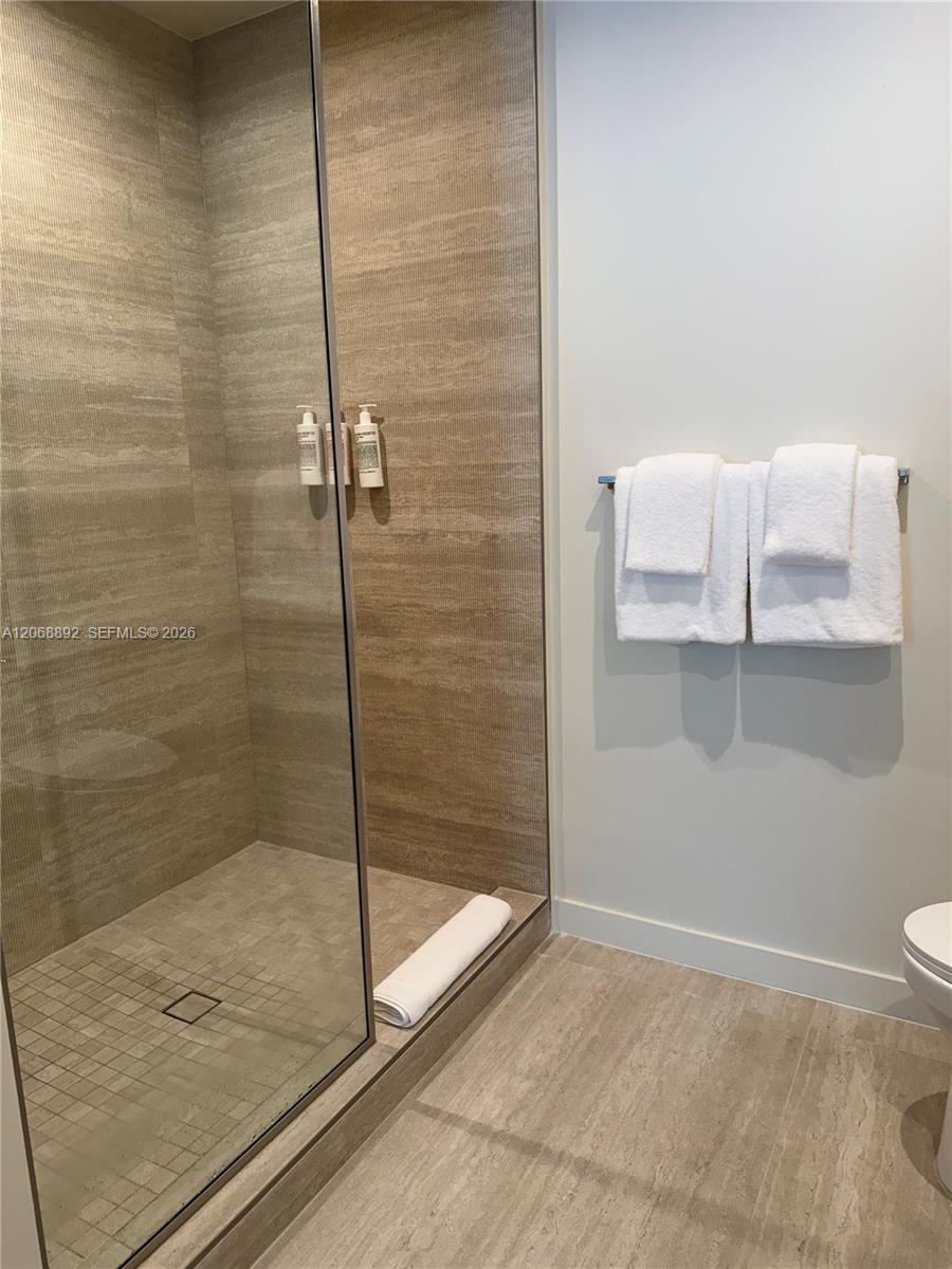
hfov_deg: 56.8
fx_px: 880
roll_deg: +1.6
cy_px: 634
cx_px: 476
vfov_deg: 71.6
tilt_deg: -11.2
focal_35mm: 24
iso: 160
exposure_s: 1/120
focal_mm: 6.76
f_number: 1.78
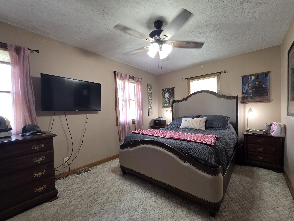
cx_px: 153
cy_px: 115
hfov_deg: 102.0
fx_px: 119
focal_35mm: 14
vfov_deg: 85.6
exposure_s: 1/60
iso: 160
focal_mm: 2.2
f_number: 1.9
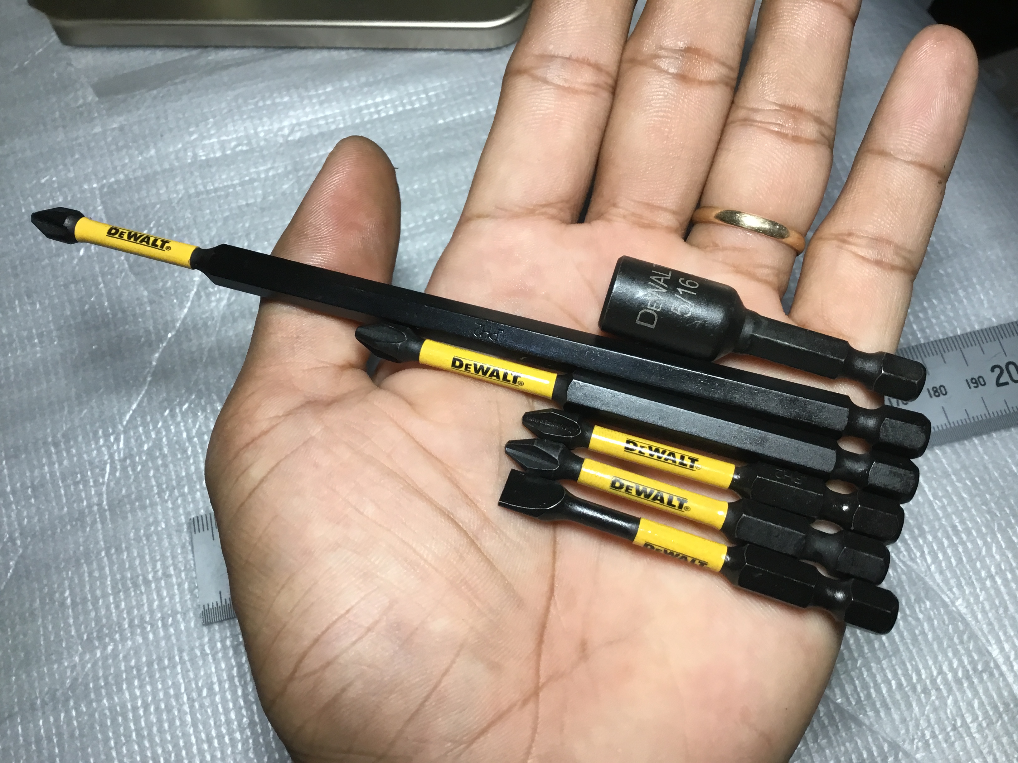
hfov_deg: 58.4
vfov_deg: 45.4
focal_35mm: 31
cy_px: 382
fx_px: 912
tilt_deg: -70.0
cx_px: 509
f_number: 2.4
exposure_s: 1/33
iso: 40
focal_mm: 3.3
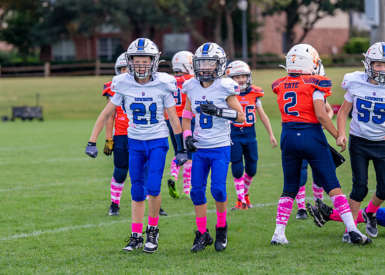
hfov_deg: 11.0
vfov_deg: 7.9
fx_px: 1992
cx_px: 160
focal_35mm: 182
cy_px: 124
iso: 250
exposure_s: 1/2500
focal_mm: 120
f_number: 2.8
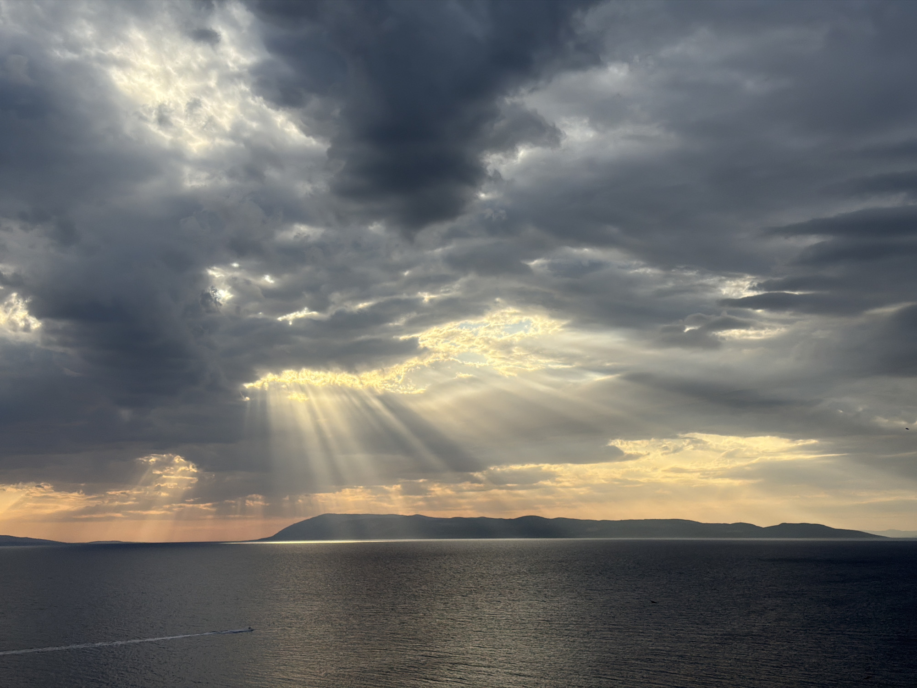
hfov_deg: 39.7
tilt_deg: +7.5
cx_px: 458
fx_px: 1272
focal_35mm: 48
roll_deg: +1.0
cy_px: 344
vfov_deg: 30.3
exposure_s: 1/4329
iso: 80
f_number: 1.78
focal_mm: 6.76
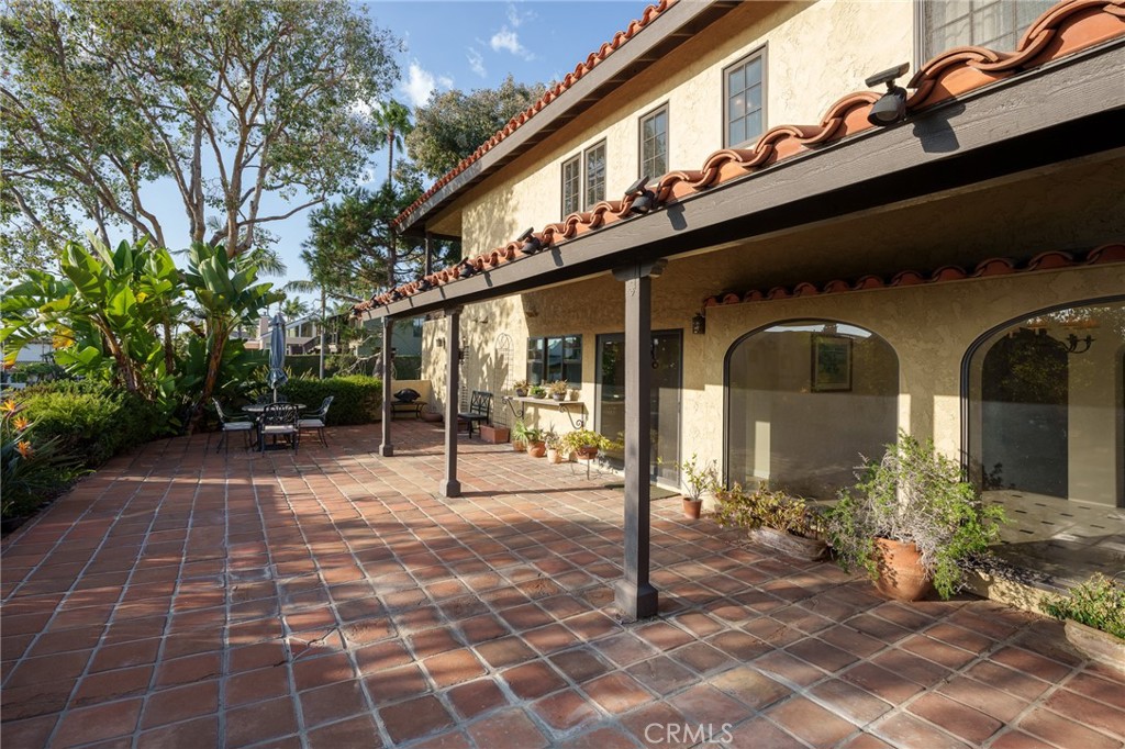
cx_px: 562
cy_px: 374
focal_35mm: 16
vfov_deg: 73.7
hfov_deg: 96.8
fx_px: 500
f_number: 8
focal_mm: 16
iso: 400
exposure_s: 1/1250
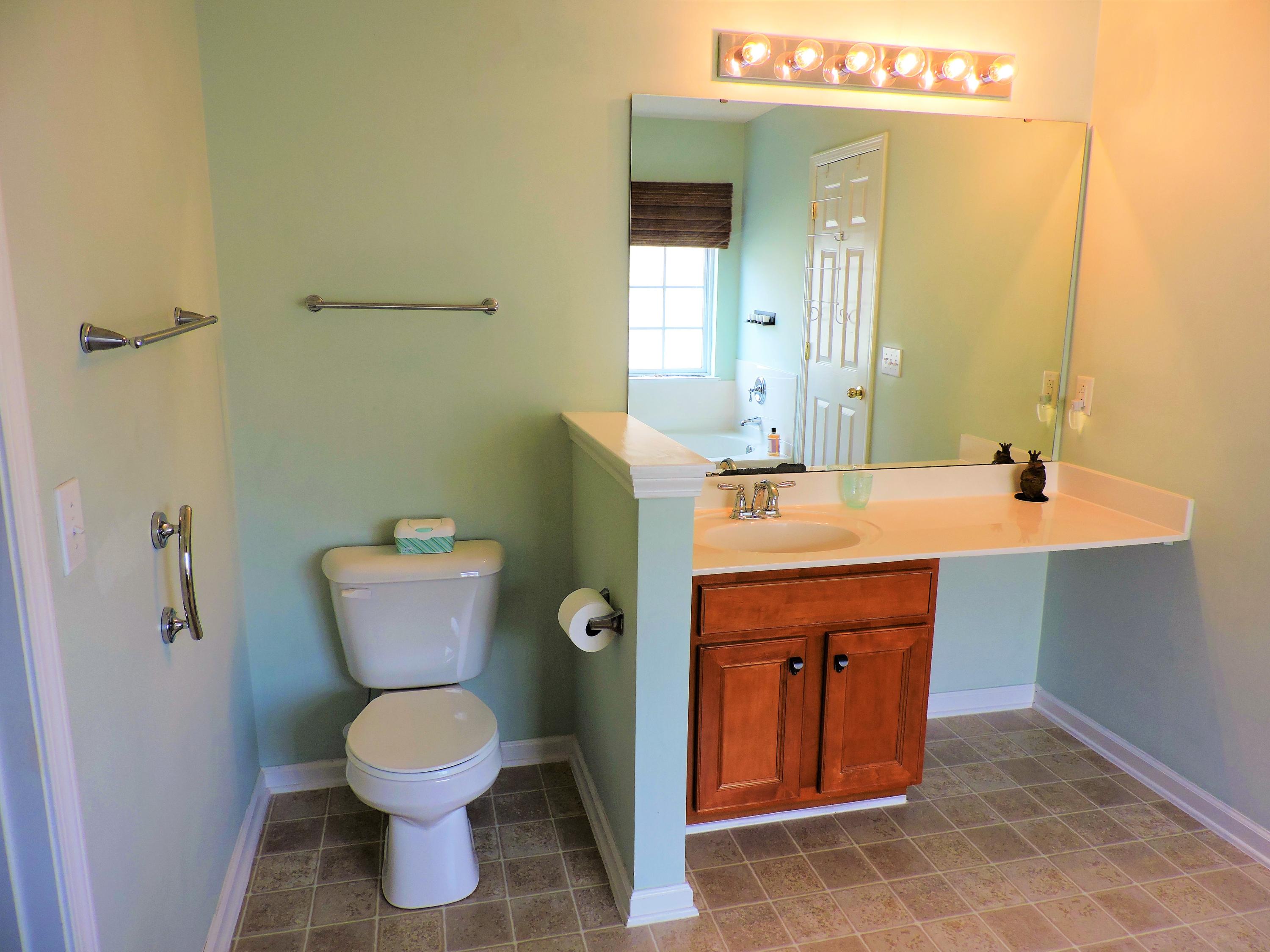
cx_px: 635
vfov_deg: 56.8
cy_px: 476
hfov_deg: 71.6
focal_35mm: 24
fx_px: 881
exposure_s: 1/80
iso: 100
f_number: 3
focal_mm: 4.3
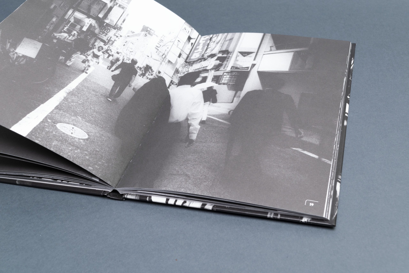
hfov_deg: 47.9
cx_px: 204
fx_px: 460
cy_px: 136
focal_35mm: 40
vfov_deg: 33.0
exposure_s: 1/125
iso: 200
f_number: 8
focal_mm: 27
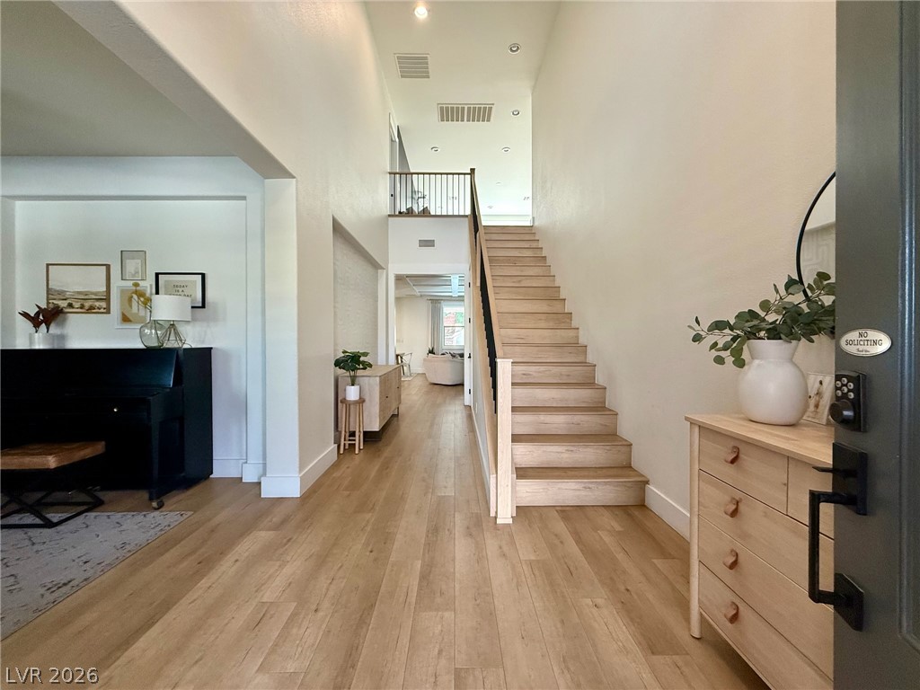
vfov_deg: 85.7
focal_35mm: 14
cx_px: 460
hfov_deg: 102.1
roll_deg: -0.2
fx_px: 372
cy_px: 345
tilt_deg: -2.2
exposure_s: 1/120
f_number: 2.2
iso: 250
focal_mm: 2.22
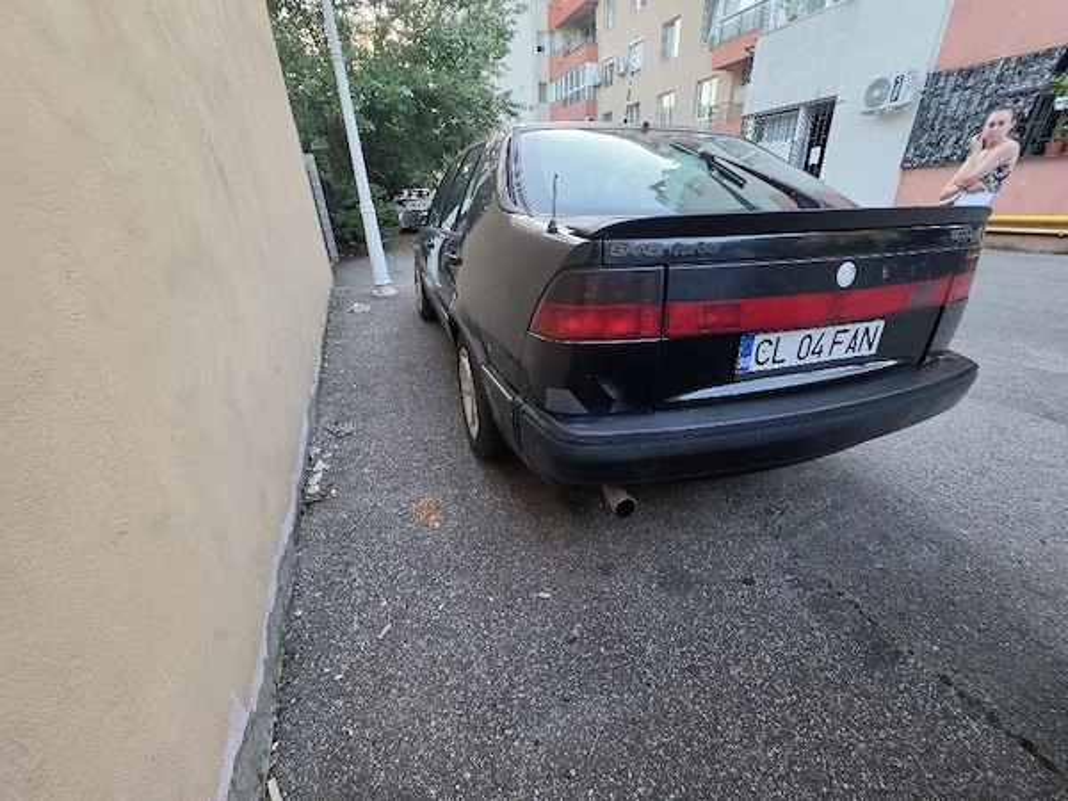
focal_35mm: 13
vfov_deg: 89.9
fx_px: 401
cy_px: 400
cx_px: 534
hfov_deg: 106.2
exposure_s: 1/101
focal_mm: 2.2
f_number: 1.9
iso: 160
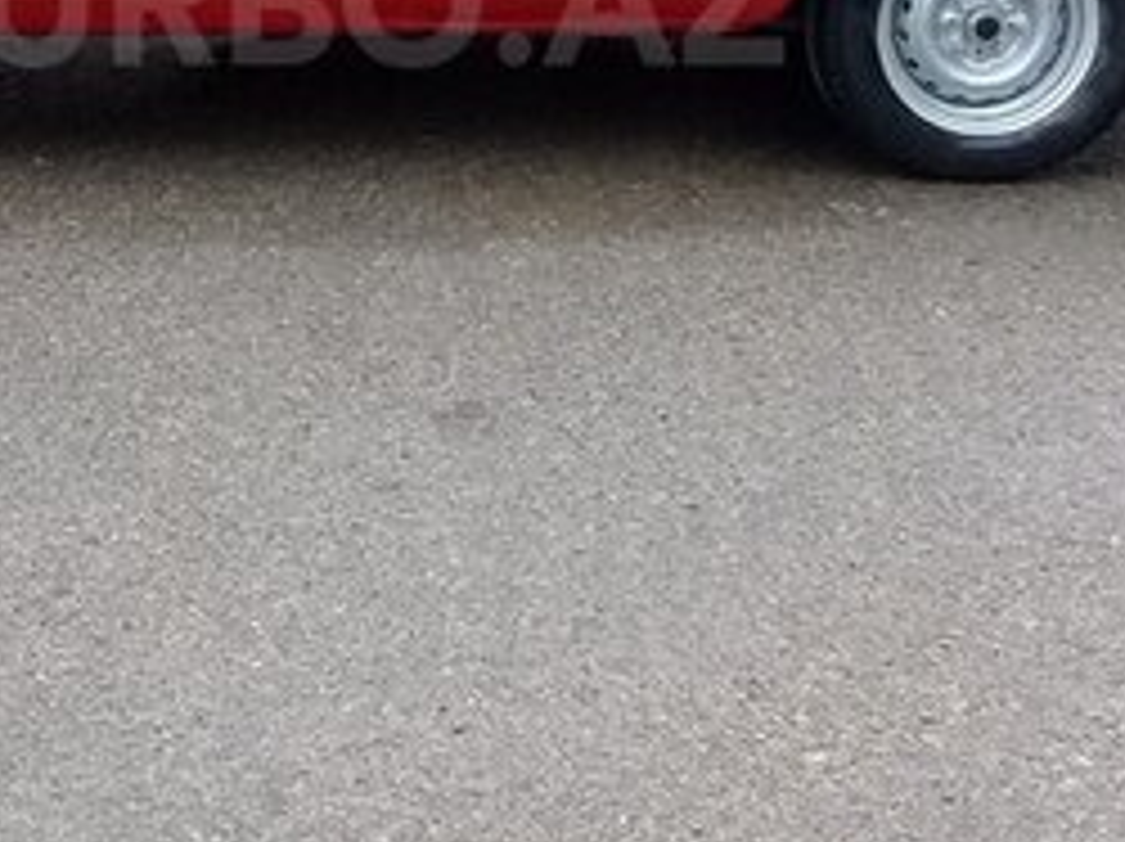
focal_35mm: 82
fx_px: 2662
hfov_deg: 23.7
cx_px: 324
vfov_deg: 17.5
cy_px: -2
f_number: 2.2
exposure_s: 1/100
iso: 80
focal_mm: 3.3
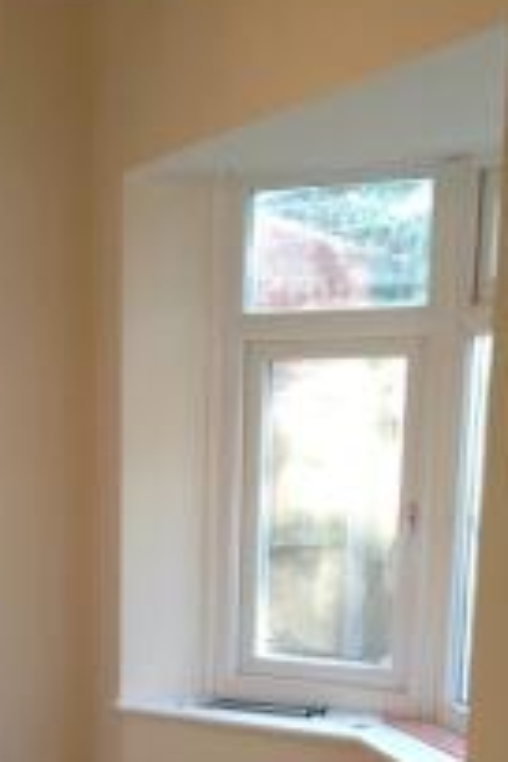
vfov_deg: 24.8
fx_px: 1651
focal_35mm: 78
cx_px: -45
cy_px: 764
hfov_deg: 17.0
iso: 50
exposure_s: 1/40
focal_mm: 4.28
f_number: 2.4
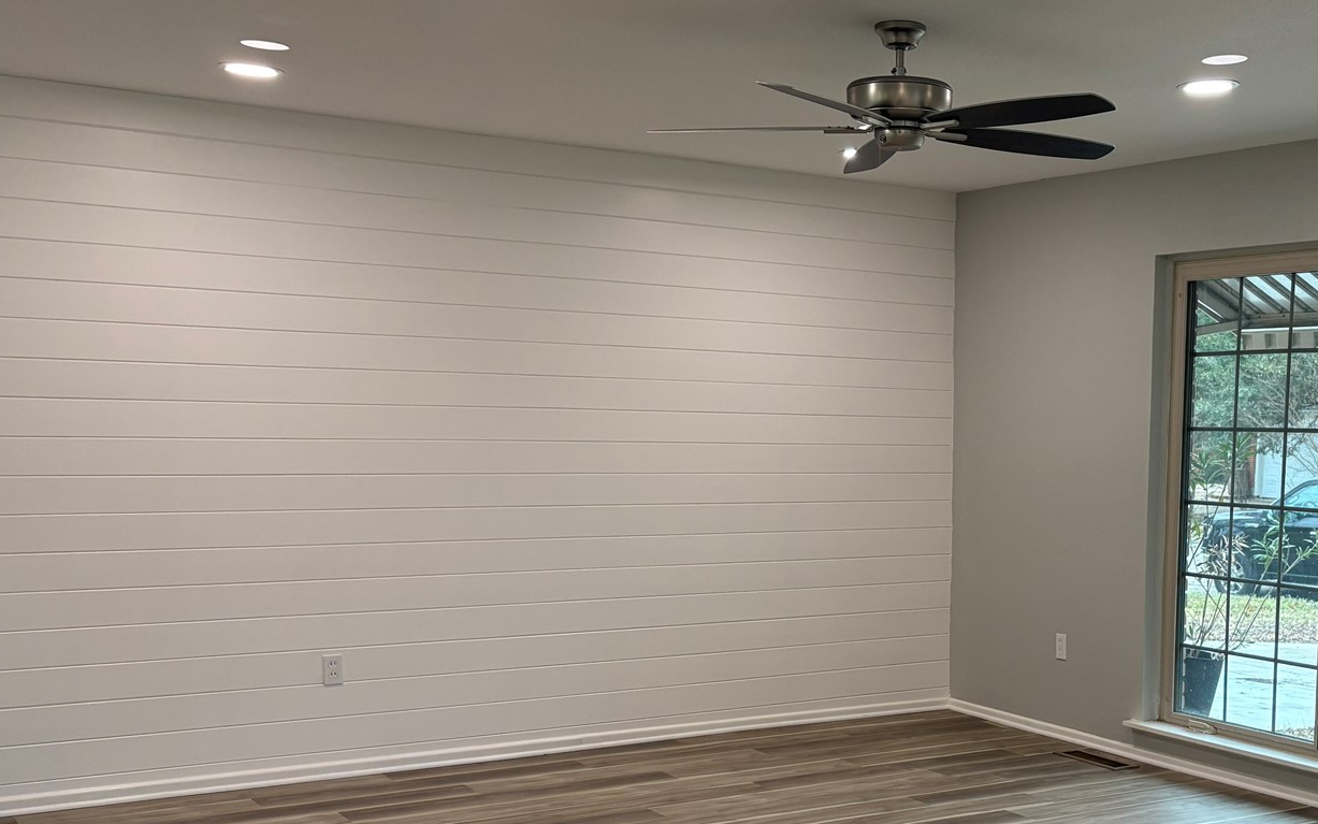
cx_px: 986
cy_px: 620
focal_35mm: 46
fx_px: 1652
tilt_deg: -6.0
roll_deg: -0.2
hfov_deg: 42.2
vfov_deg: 27.6
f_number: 1.6
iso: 100
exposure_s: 1/120
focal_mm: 5.96
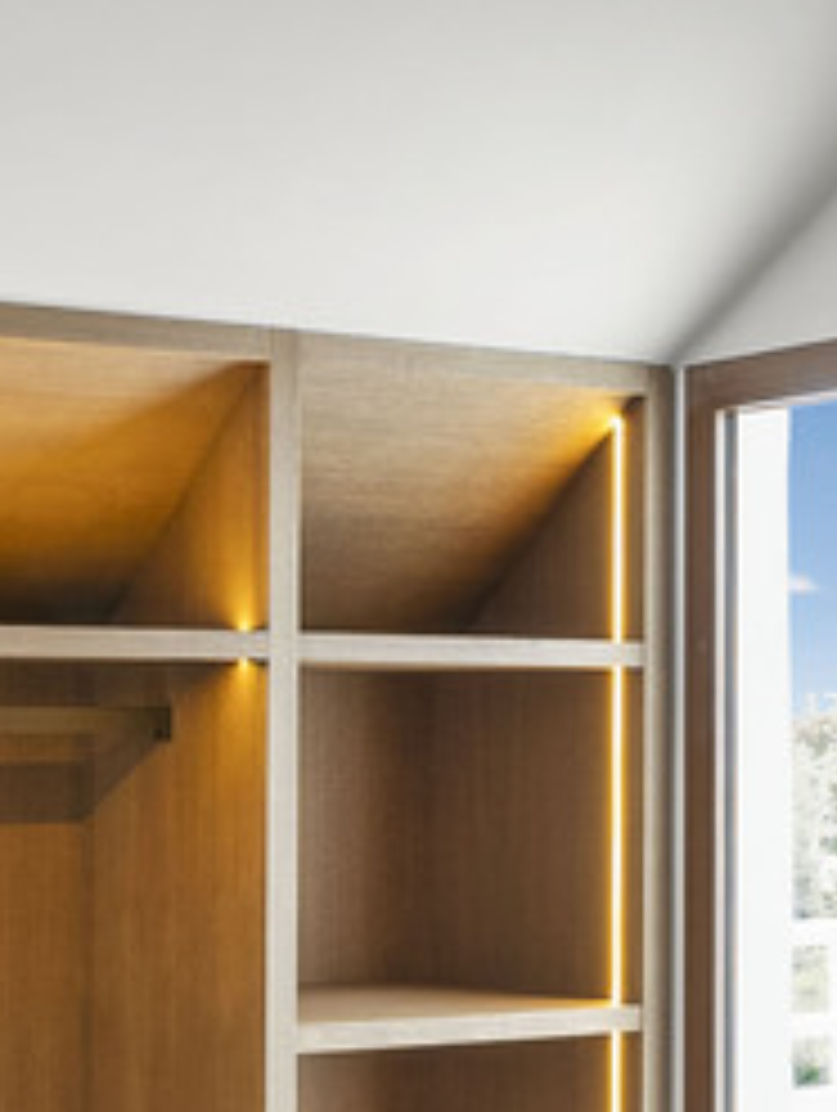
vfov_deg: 22.8
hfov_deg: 17.4
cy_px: 842
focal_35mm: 85
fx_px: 2731
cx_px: 387
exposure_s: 1.3
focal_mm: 18.2
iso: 100
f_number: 8
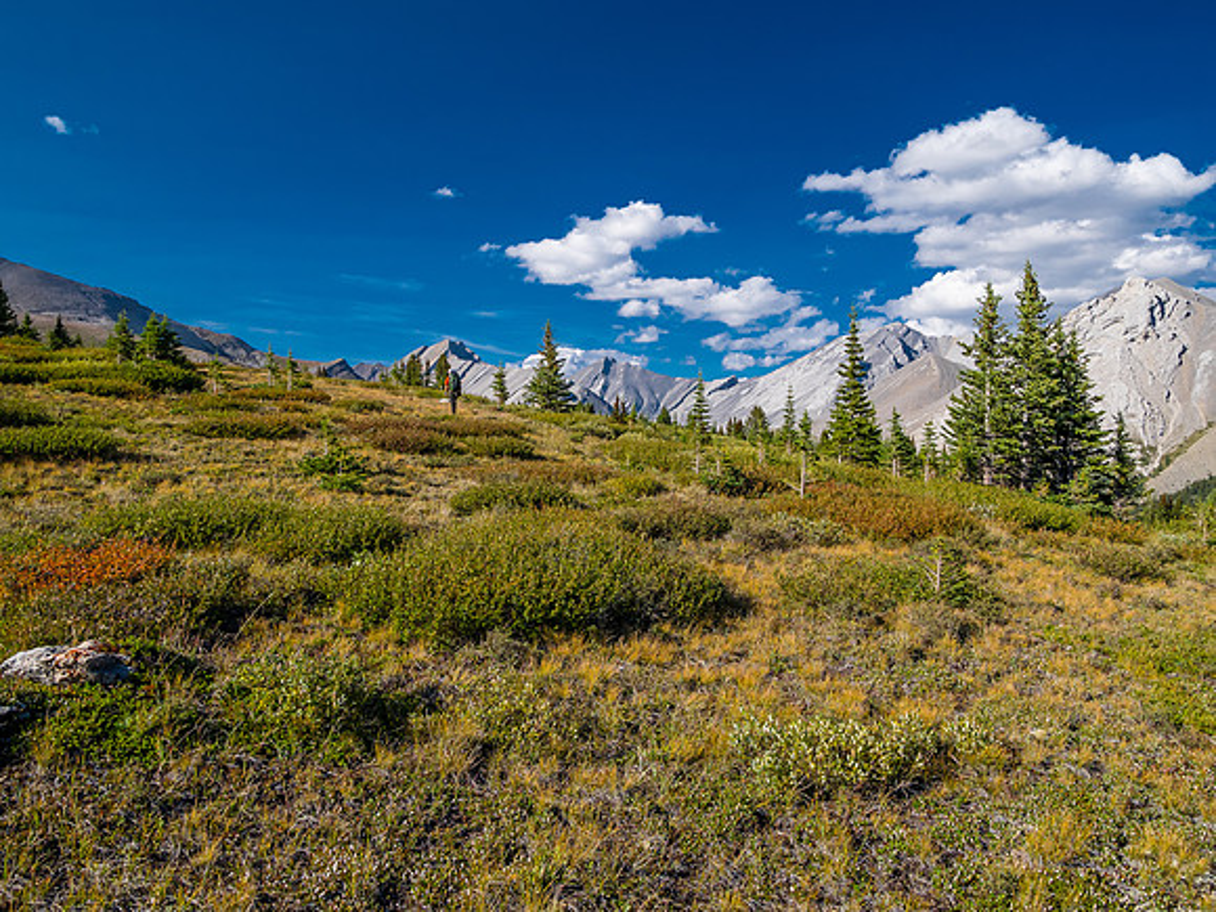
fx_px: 843
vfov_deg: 56.8
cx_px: 608
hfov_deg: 71.6
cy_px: 456
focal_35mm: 24
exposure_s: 1/160
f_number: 8
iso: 200
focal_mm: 12
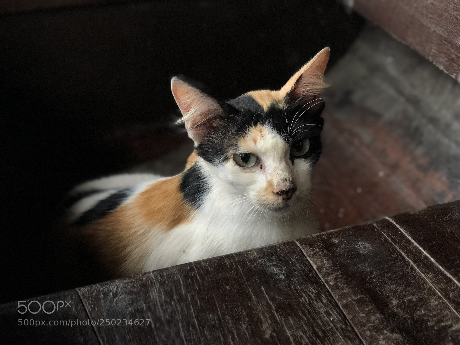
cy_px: 172
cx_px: 230
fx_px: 691
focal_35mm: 52
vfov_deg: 28.0
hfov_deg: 36.8
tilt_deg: -33.0
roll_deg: -1.8
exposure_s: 1/50
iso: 100
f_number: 2.4
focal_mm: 6
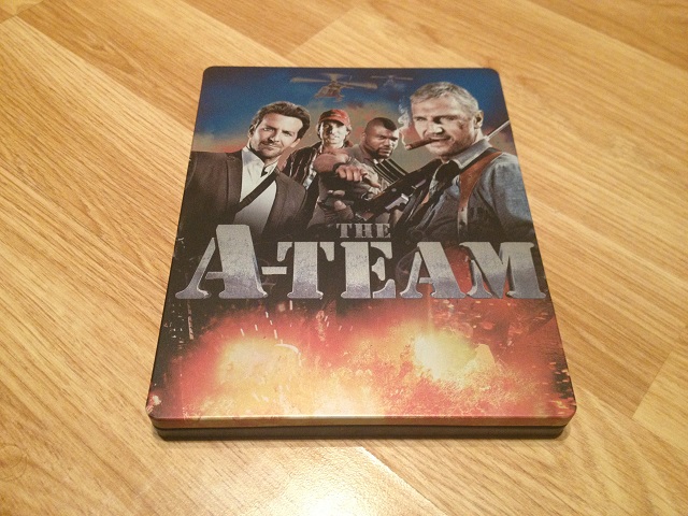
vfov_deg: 40.7
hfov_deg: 52.6
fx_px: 696
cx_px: 344
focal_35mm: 35
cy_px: 258
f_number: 2.4
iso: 200
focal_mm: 4.28
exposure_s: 1/20
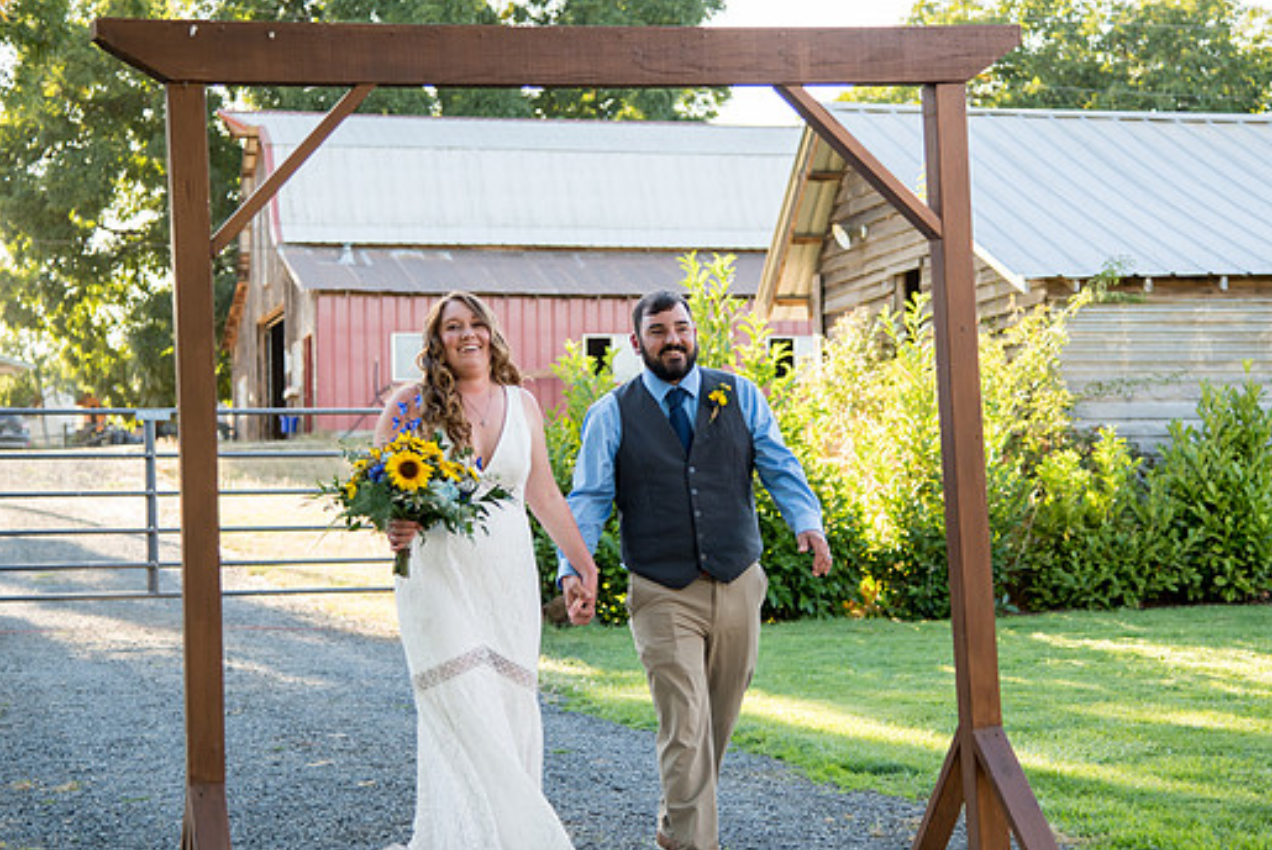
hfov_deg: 25.0
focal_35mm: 81
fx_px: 2863
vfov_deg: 16.9
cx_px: 605
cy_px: 461
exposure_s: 1/320
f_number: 4
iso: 400
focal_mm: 65
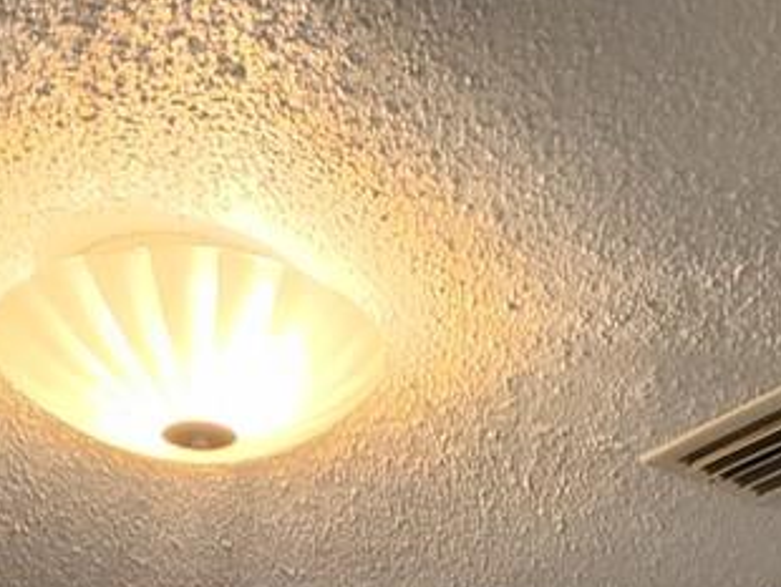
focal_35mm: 67
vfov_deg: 14.1
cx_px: 635
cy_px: 1444
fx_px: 1513
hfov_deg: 28.3
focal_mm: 1.74
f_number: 2.2
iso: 250
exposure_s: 1/60
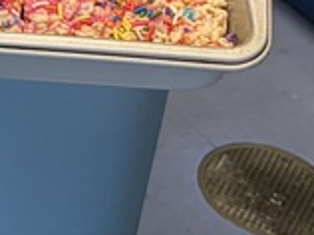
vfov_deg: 7.5
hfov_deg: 10.7
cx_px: -312
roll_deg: +0.7
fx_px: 1531
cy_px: -526
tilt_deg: -16.4
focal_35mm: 169
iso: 160
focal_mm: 5.96
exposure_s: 1/60
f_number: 1.6
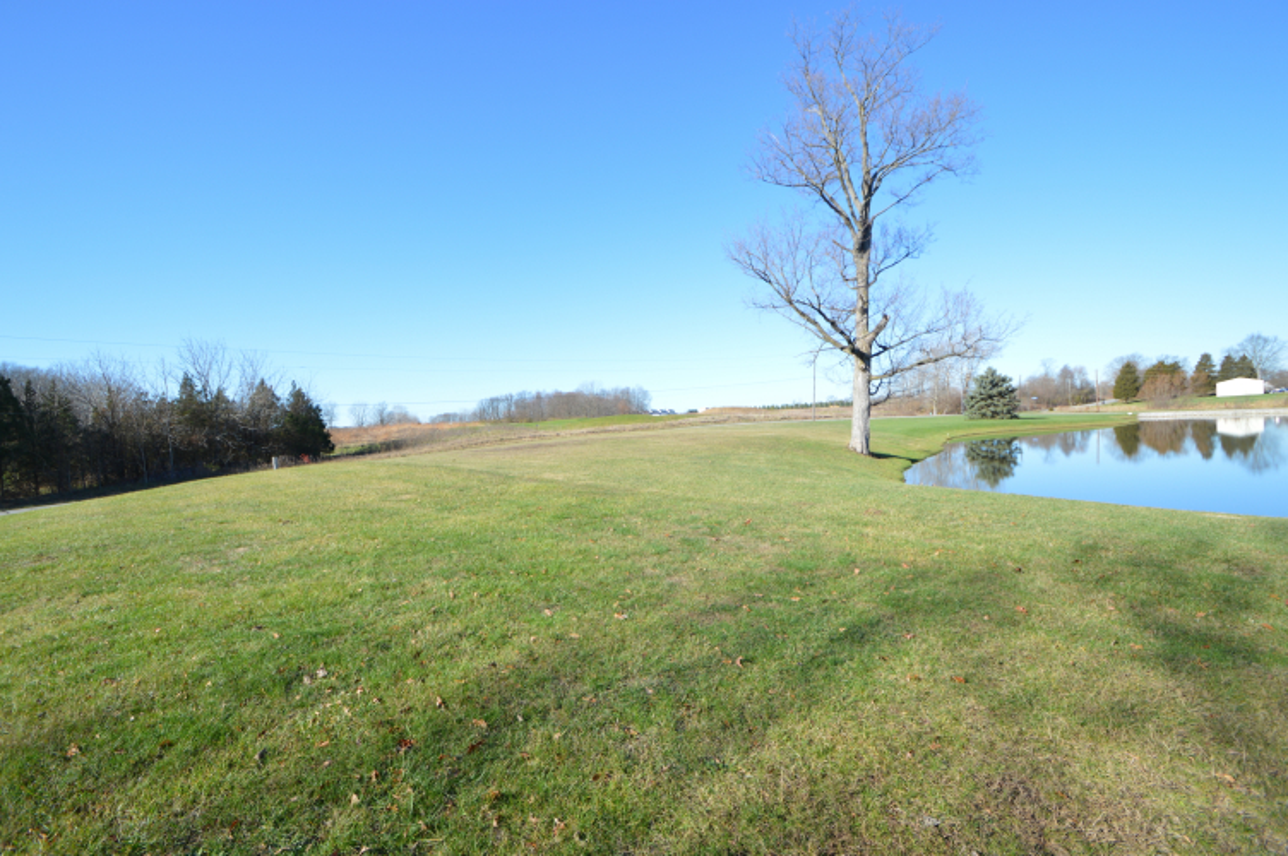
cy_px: 428
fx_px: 536
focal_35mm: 15
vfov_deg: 77.2
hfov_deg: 100.4
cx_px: 644
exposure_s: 1/200
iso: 100
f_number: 7.1
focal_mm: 10
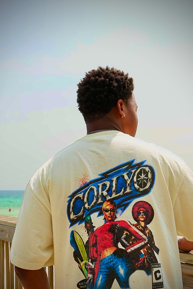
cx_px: 98
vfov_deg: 41.9
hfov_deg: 28.7
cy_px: 154
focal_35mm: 47
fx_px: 377
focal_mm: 28
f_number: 7.1
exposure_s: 1/2500
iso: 800
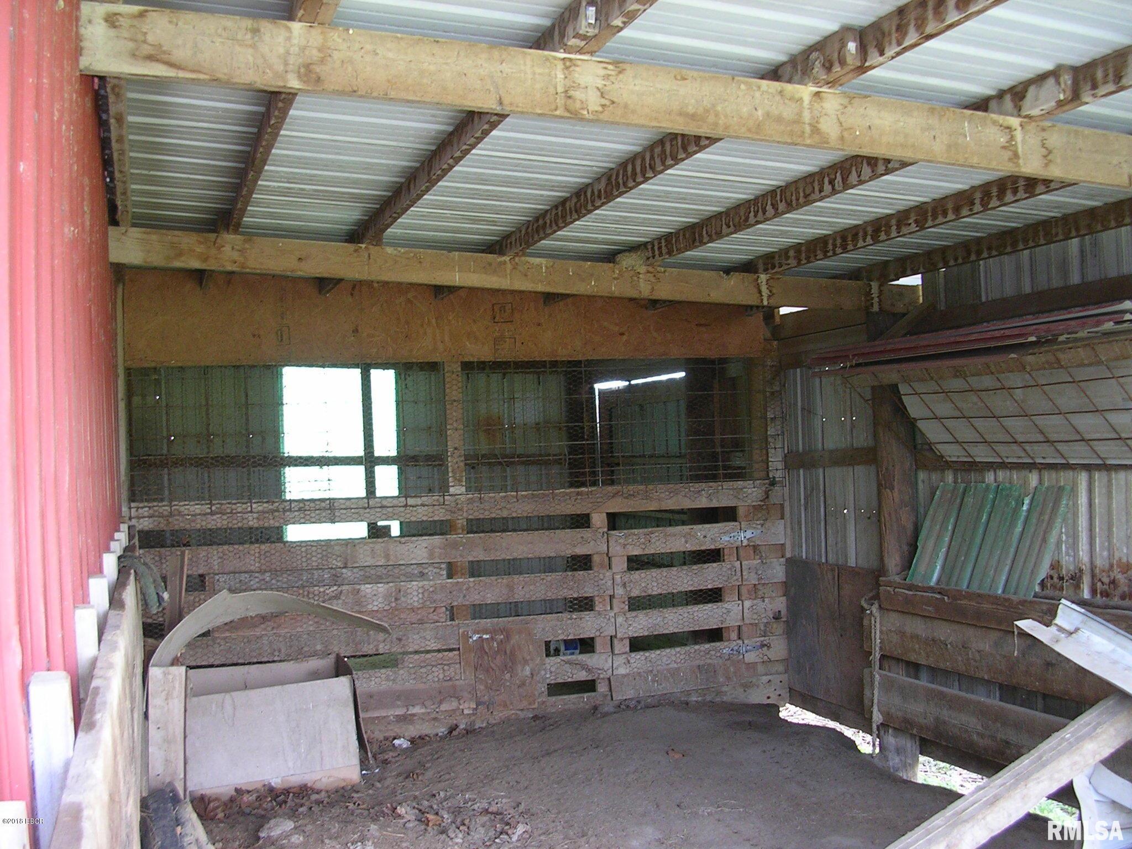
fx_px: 1243
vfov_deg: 37.7
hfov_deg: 49.0
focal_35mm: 38
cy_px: 424
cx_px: 566
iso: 51
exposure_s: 1/30
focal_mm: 5.8
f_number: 2.8
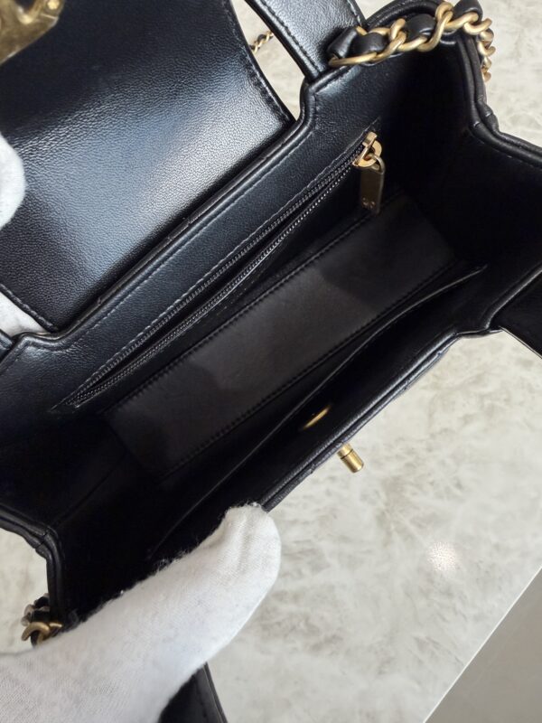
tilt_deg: -70.3
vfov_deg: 71.6
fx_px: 501
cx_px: 271
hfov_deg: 56.8
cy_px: 362
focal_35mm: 24
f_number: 2.2
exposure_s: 1/120
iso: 200
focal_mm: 2.22
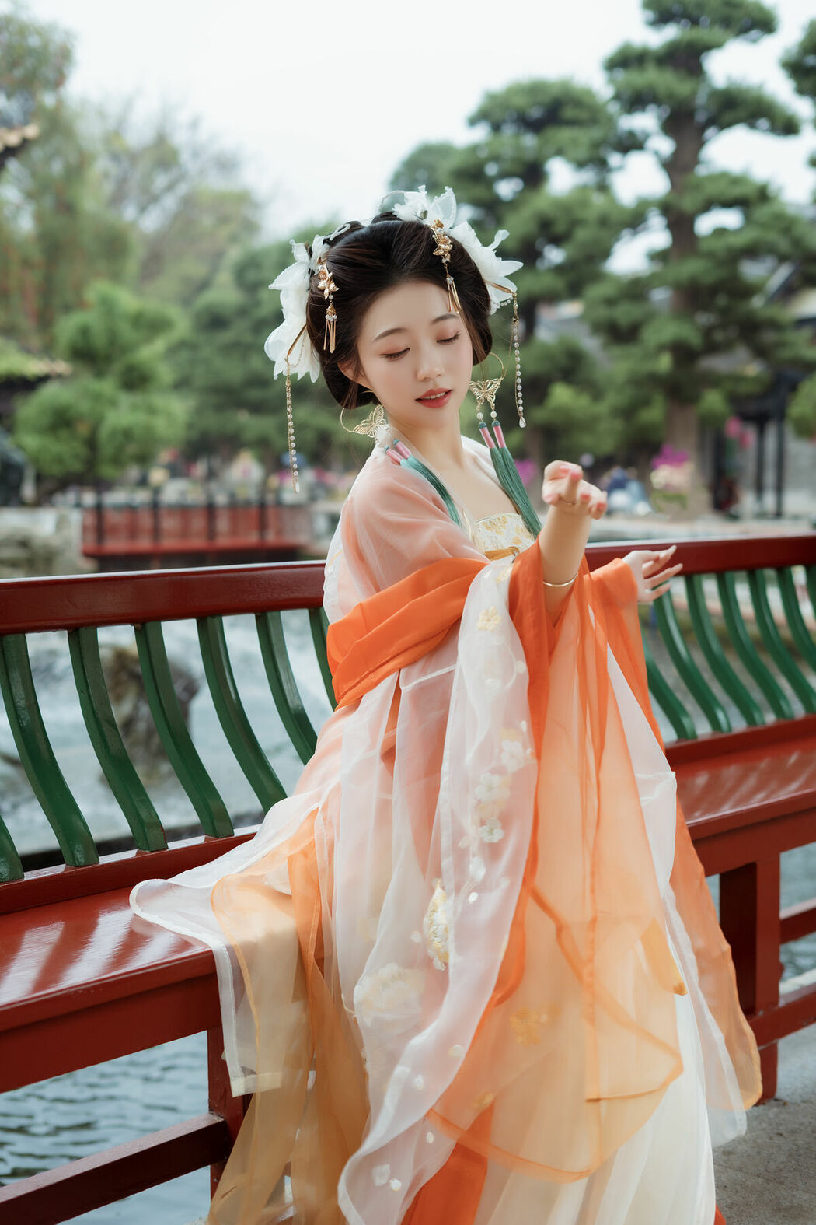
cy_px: 612
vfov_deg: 39.6
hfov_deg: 27.0
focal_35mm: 50
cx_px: 408
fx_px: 1700
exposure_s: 1/125
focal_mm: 50
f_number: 2.8
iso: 500
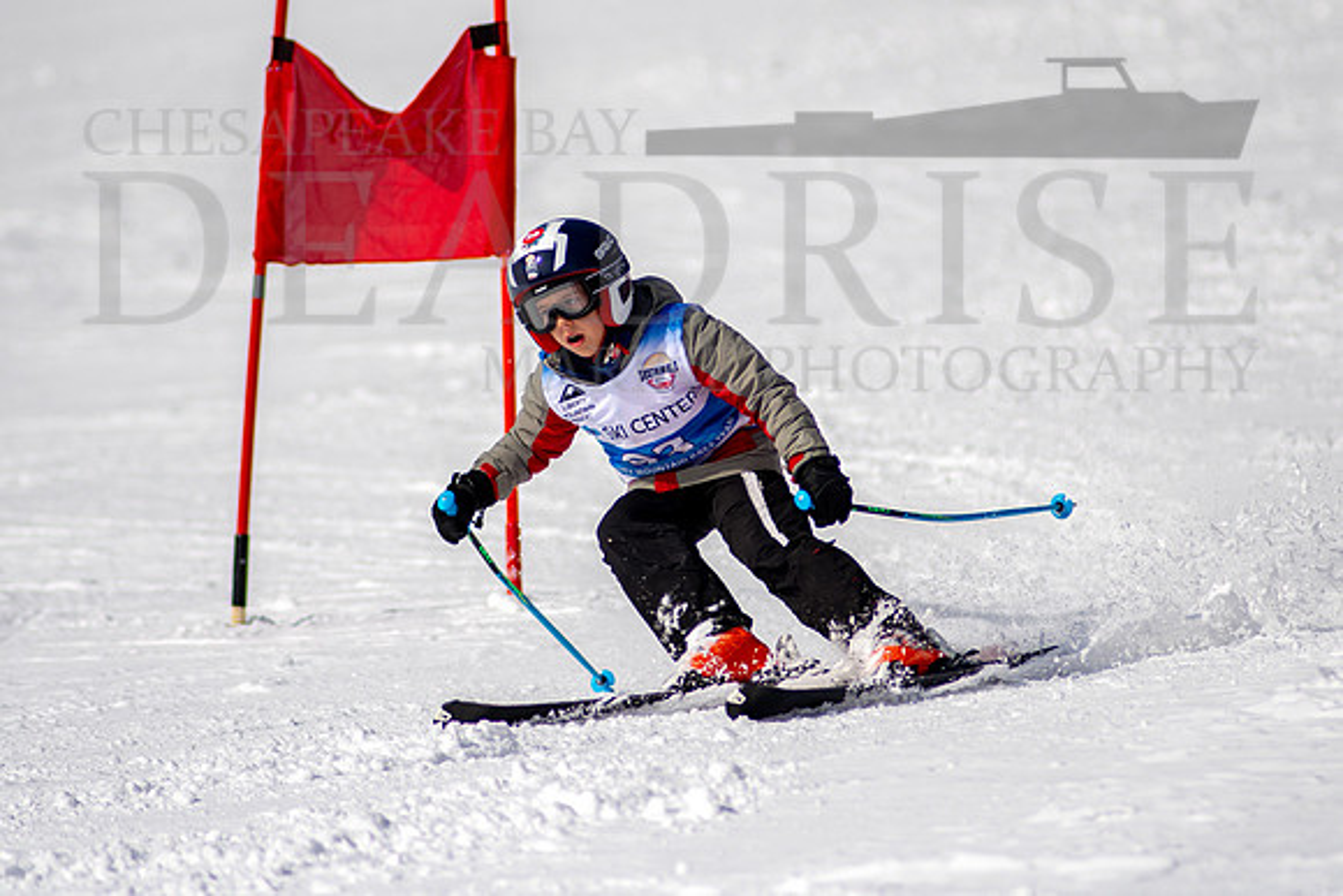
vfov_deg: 2.4
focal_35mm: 584
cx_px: 685
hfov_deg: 3.5
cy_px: 378
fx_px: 21791
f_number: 2.8
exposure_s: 1/6400
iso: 100
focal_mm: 300
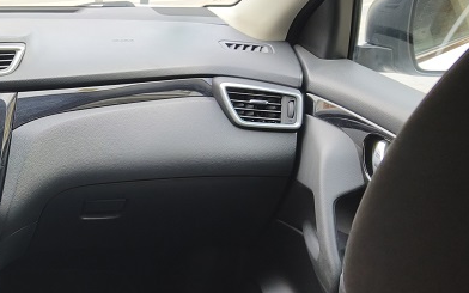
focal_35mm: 56
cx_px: -54
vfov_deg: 22.6
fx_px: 716
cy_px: 258
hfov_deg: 31.8
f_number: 1.7
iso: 50
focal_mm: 5.35
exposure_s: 1/205
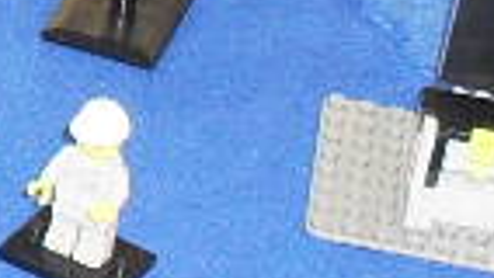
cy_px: -83
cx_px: -550
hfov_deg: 7.5
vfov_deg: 4.4
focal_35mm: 275
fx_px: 3604
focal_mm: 6.3
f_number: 3.2
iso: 200
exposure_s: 1/45
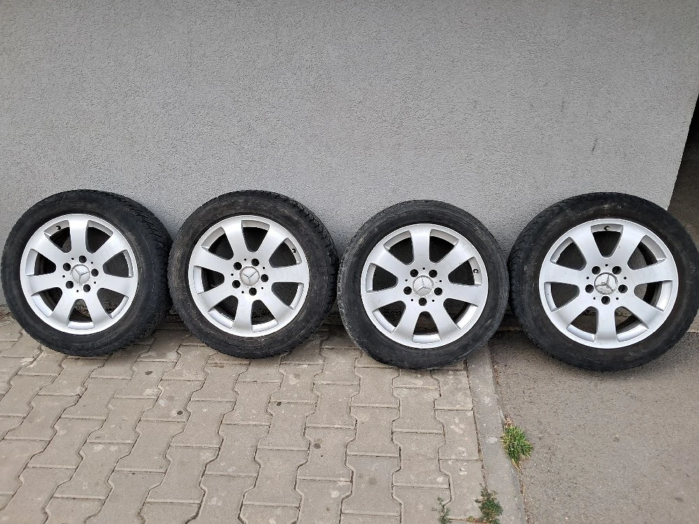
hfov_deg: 65.3
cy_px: 262
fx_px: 545
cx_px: 350
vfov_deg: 51.4
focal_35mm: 27
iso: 50
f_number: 1.8
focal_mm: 4
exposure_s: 1/143
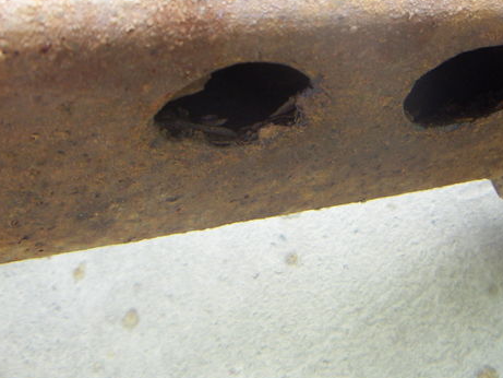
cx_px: 244
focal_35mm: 50
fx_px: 727
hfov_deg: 38.2
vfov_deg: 29.1
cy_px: 167
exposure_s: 1/50
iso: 50
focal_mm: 4.7
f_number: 2.8
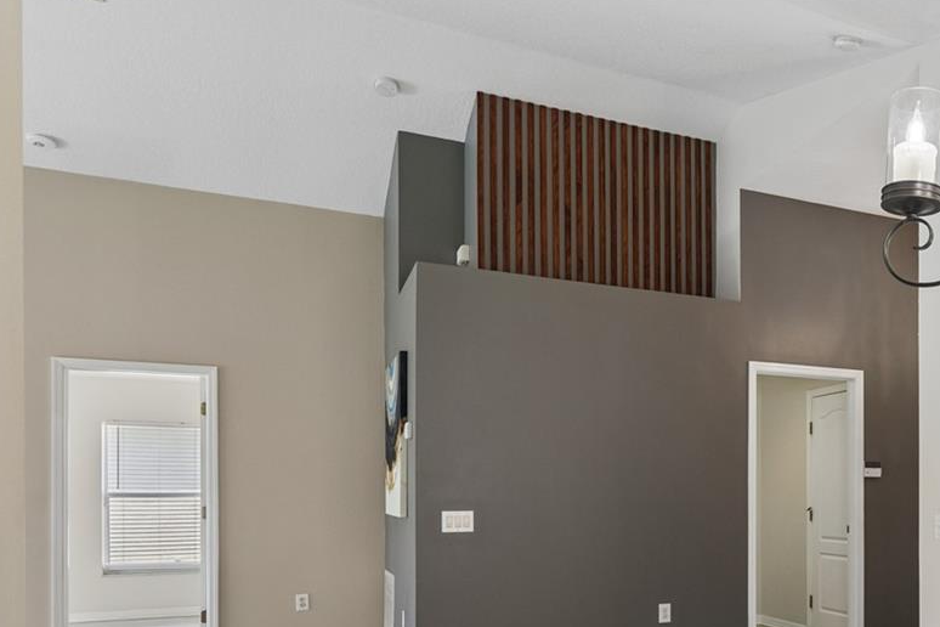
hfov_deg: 53.7
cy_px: 522
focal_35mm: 31
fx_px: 809
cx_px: 822
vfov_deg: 40.2
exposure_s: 1/20
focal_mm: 10
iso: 100
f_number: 7.1
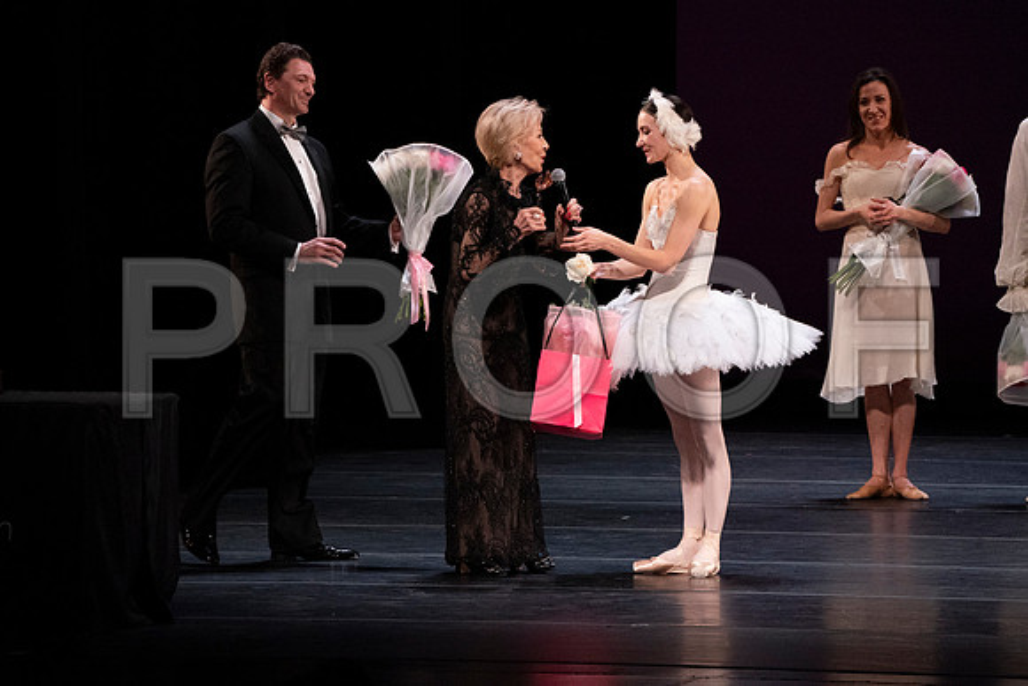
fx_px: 10739
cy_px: 343
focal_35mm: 376
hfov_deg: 5.5
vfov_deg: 3.7
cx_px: 514
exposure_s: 1/320
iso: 12800
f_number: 11
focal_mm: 376
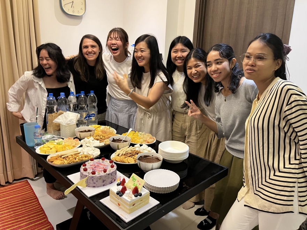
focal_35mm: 26
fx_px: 231
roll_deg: -2.3
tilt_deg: -13.2
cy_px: 115
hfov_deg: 67.3
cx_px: 154
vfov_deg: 53.1
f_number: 1.6
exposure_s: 1/50
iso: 320
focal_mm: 5.1
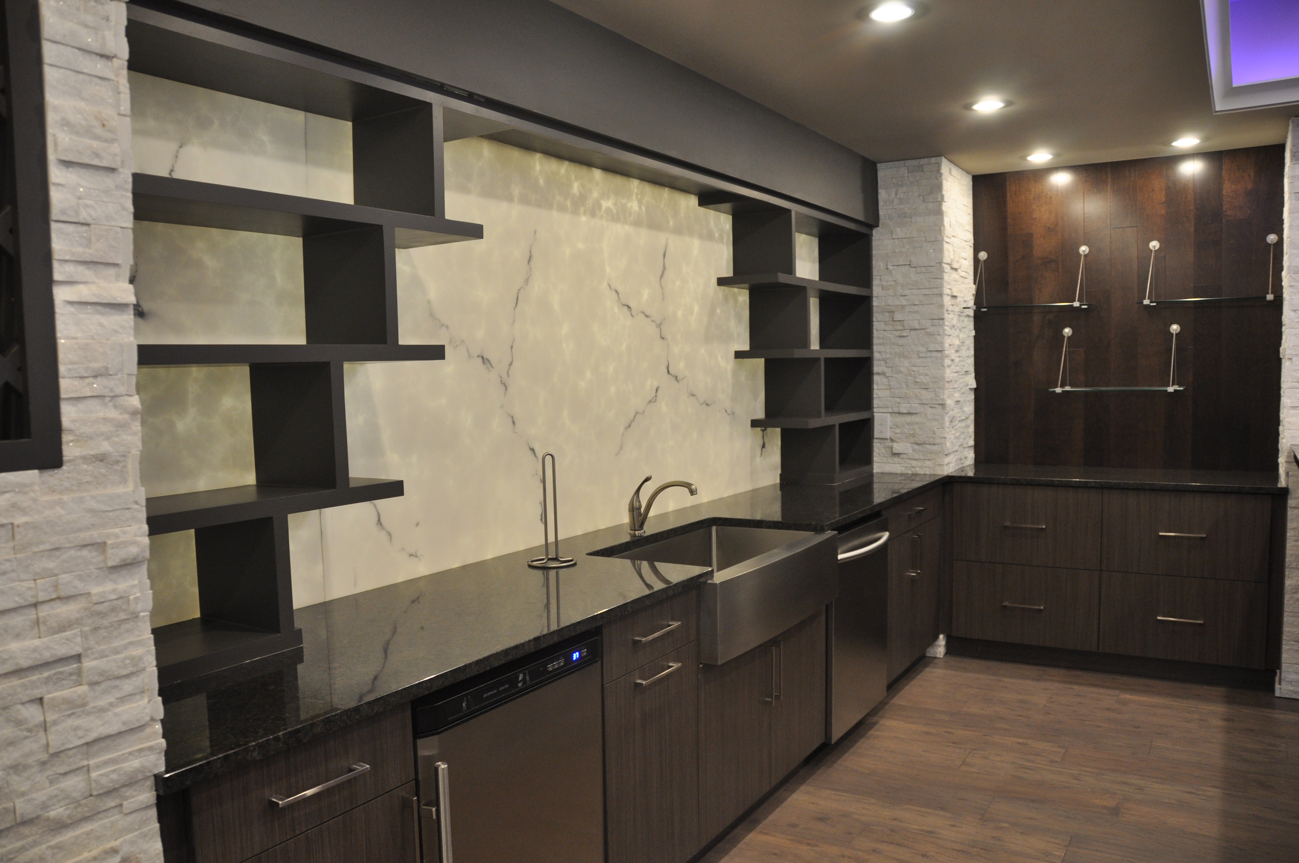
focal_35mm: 27
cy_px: 432
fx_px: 973
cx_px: 650
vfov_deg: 47.8
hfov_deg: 67.4
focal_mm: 18
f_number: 3.5
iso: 640
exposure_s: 1/50
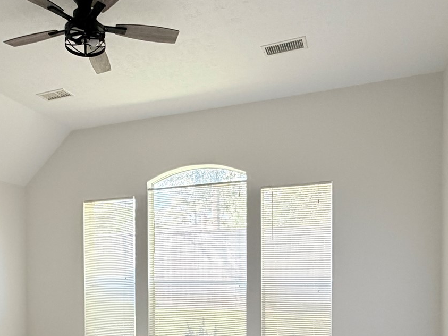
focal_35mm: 34
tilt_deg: -2.2
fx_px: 440
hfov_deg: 53.3
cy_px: 283
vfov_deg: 39.6
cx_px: 163
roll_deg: +1.0
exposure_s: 1/121
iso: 320
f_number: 2.2
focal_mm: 2.22
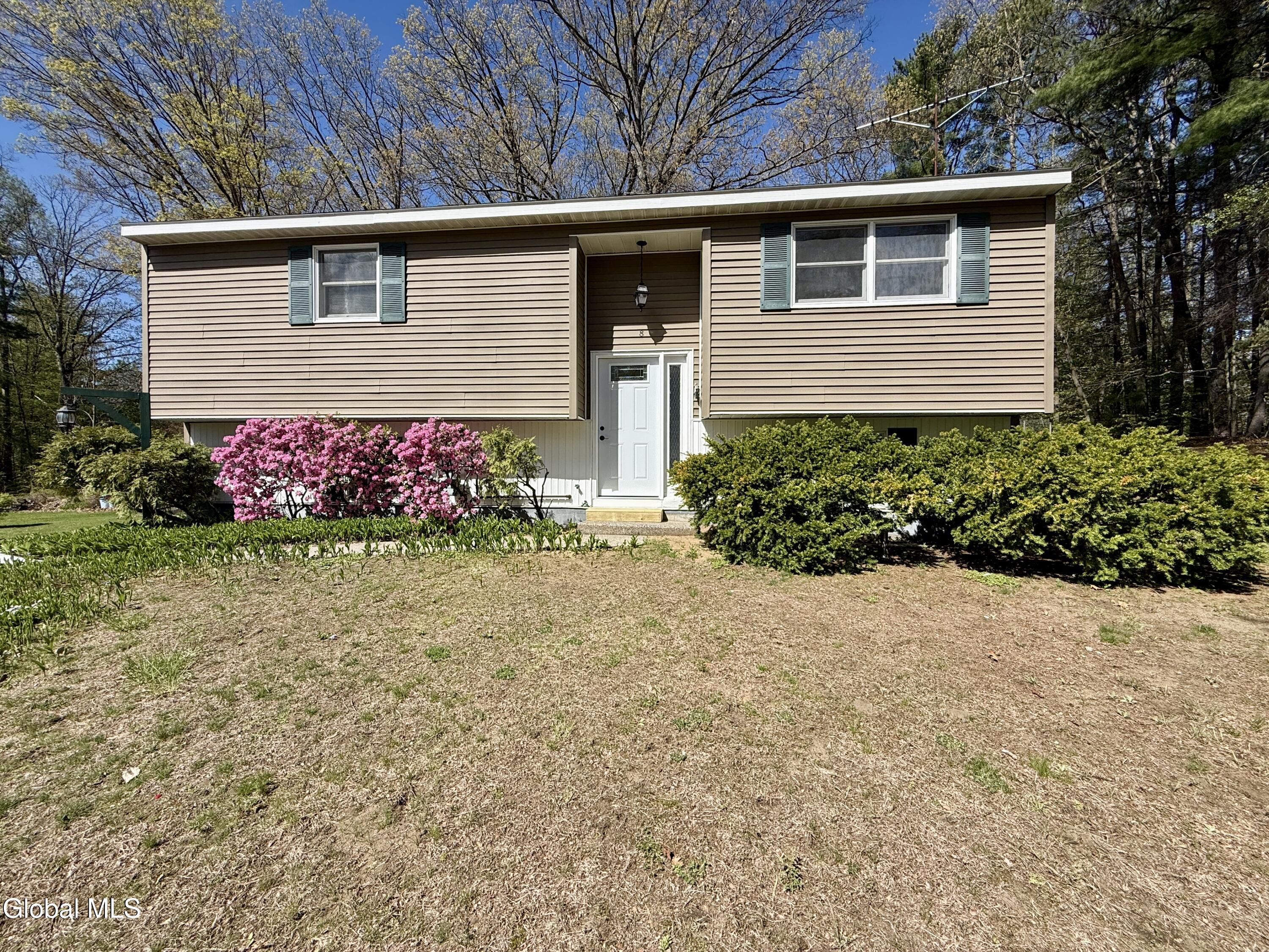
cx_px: 634
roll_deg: -0.4
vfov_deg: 85.7
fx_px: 513
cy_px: 476
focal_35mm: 14
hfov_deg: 102.1
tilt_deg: -0.2
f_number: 2.2
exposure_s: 1/2320
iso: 50
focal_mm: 2.22
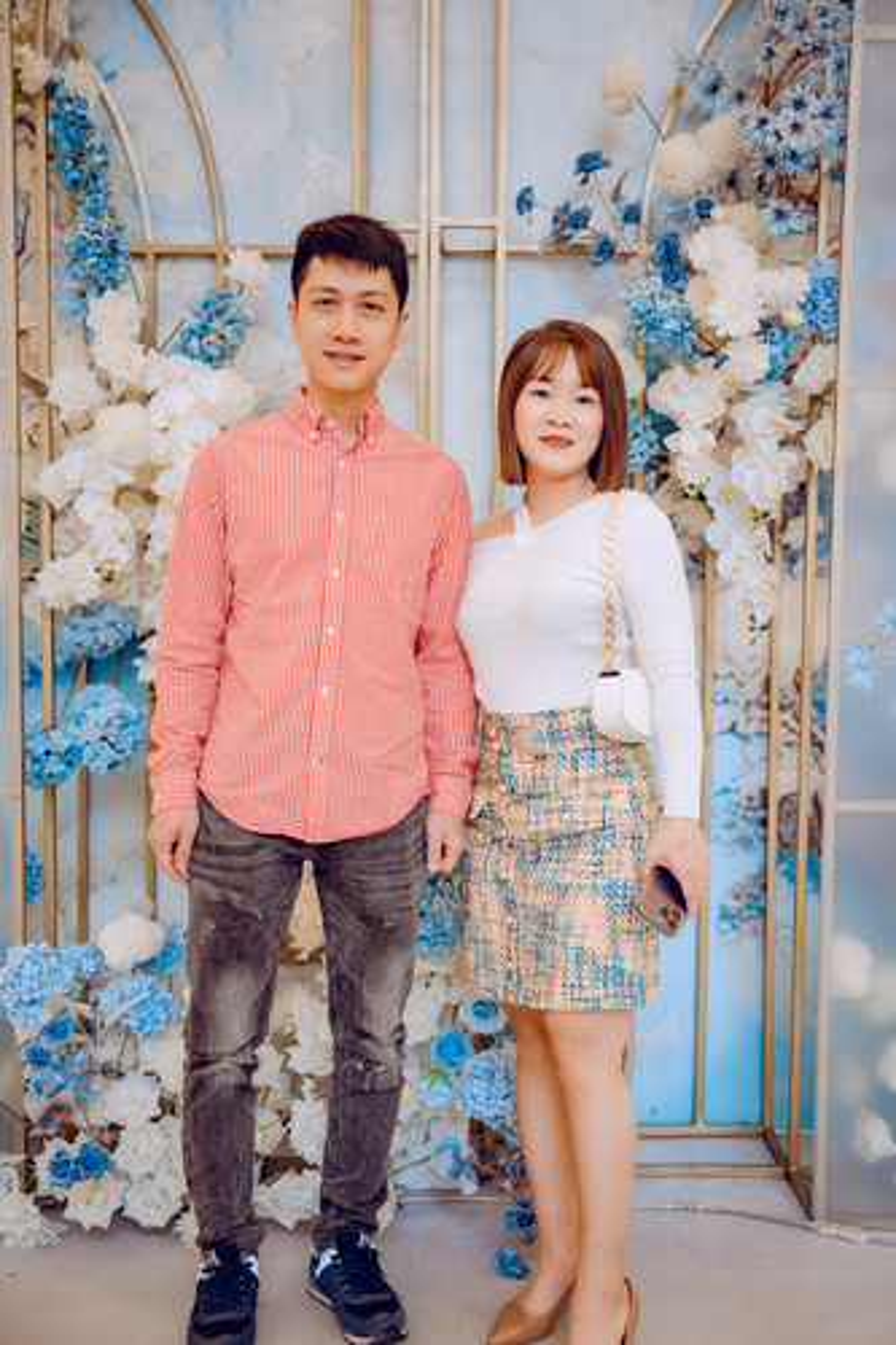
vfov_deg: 45.6
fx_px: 1599
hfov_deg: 31.3
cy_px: 672
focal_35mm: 43
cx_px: 448
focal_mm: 42.8
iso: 400
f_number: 2.8
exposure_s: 1/160
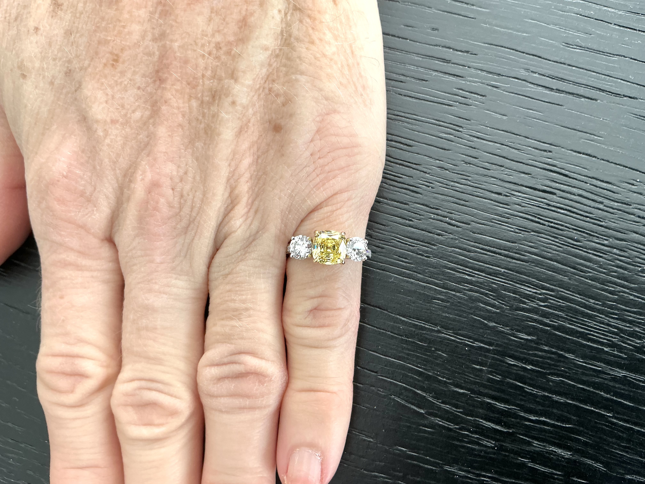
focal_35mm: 28
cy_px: 242
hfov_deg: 63.4
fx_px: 522
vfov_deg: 49.7
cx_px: 322
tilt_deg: -79.6
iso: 50
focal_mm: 3
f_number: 1.8
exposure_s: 1/122
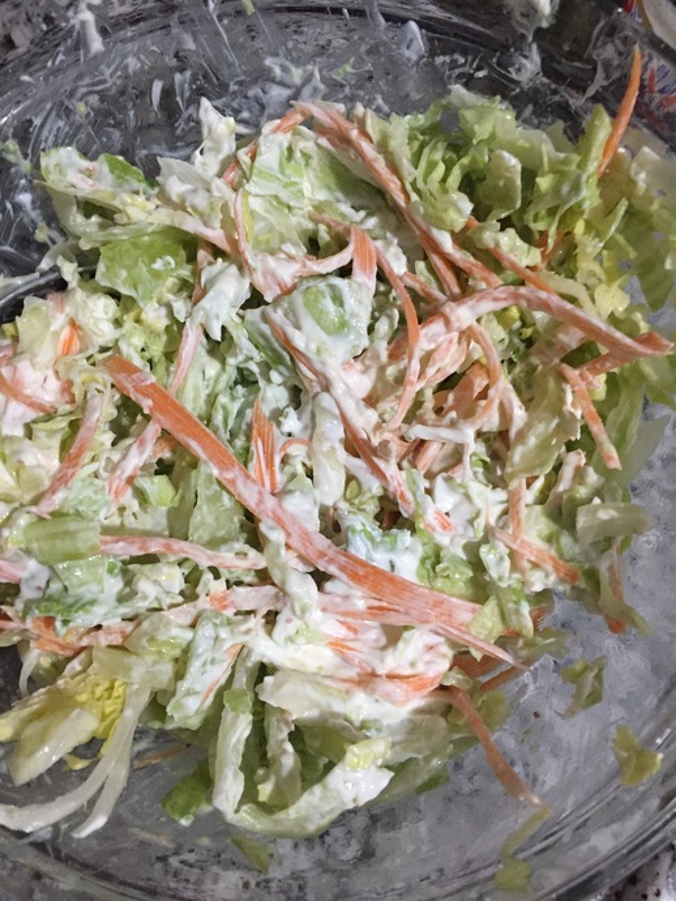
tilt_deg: -74.4
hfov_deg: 48.3
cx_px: 338
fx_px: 755
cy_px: 450
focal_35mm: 29
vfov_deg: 61.6
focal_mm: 4.15
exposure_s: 1/20
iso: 250
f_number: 2.2
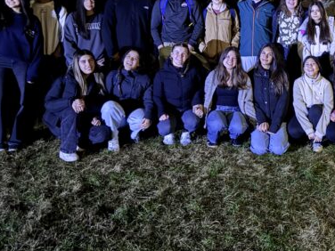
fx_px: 474
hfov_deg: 36.7
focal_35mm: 49
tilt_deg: -3.1
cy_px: 25
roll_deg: -0.4
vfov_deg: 28.5
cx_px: 296
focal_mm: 6.76
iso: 4000
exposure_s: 1/5
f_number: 1.78
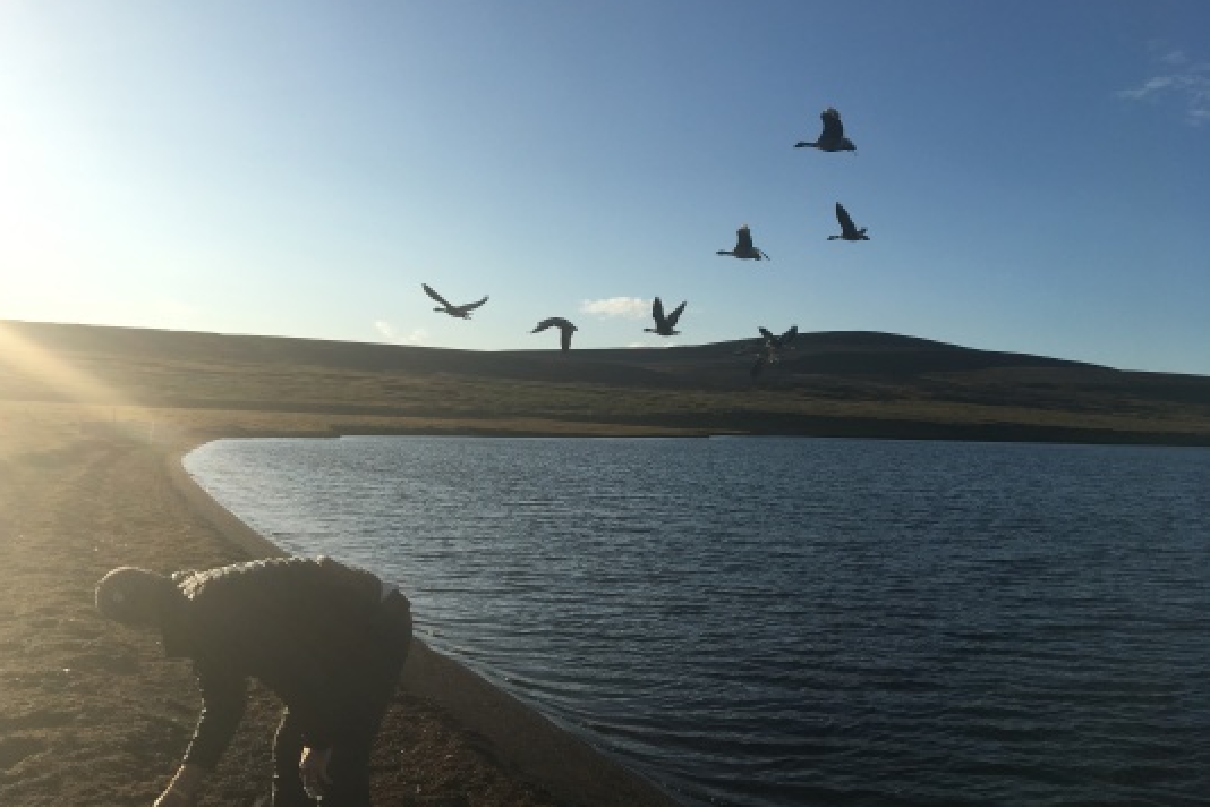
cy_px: 399
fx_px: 1042
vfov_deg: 42.3
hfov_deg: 60.3
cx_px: 593
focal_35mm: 31
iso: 25
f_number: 2.2
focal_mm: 4.15
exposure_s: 1/2262
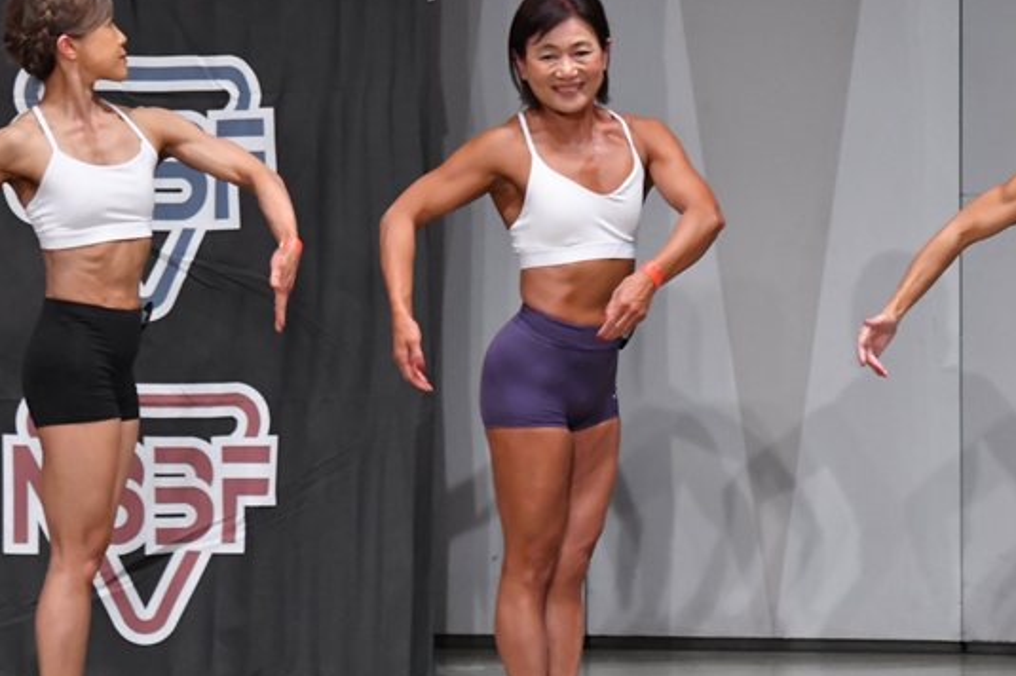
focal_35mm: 326
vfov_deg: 4.2
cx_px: 660
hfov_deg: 6.3
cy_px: 416
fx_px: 9194
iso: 5000
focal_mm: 150
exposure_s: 1/400
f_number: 5.6
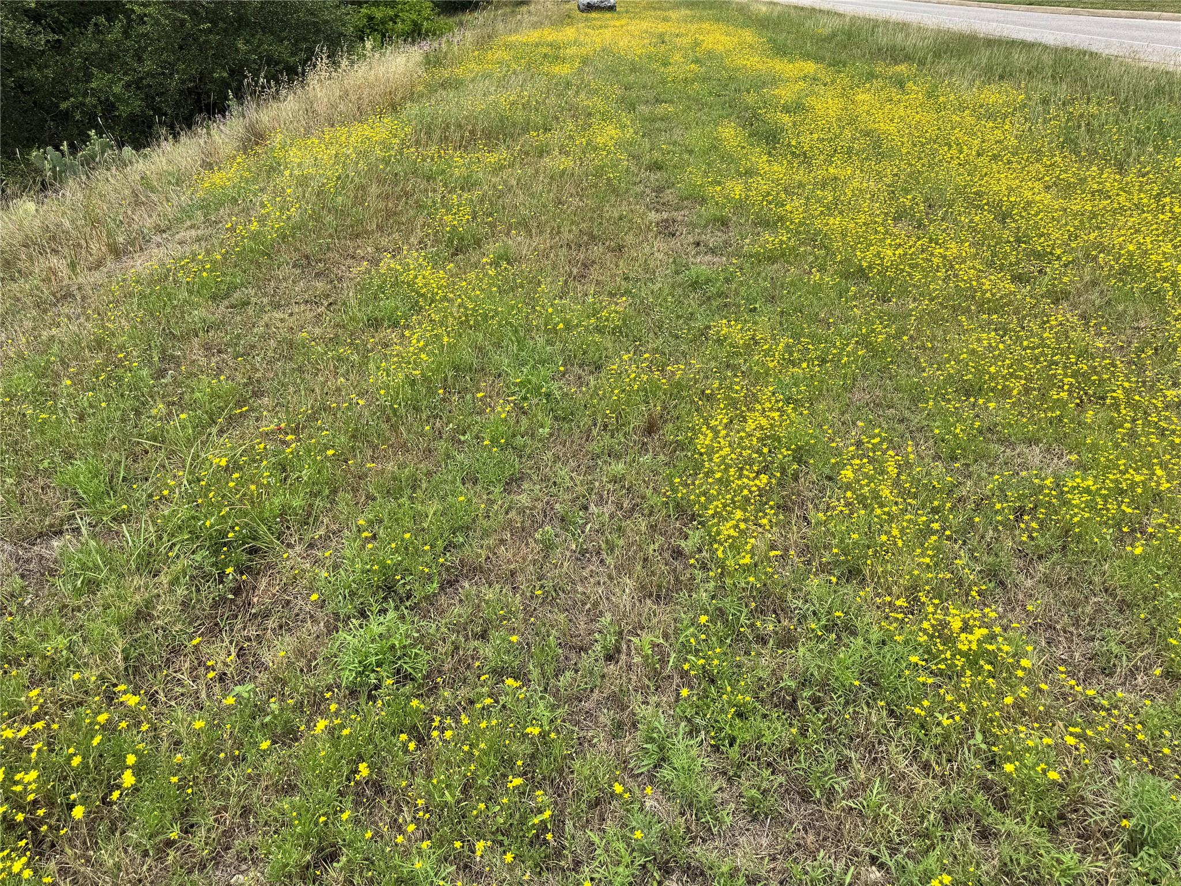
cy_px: 443
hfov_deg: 71.6
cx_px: 590
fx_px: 819
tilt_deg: -28.9
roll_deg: -0.7
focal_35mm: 24
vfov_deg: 56.8
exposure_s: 1/3247
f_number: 1.78
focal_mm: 6.76
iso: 80
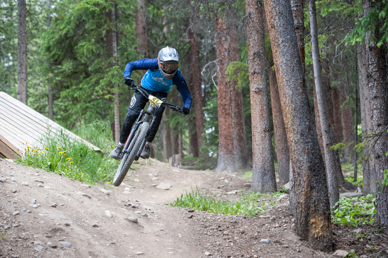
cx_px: 194
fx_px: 1131
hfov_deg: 19.5
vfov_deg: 13.0
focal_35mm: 105
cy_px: 129
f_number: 4
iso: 1600
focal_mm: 105
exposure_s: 1/640
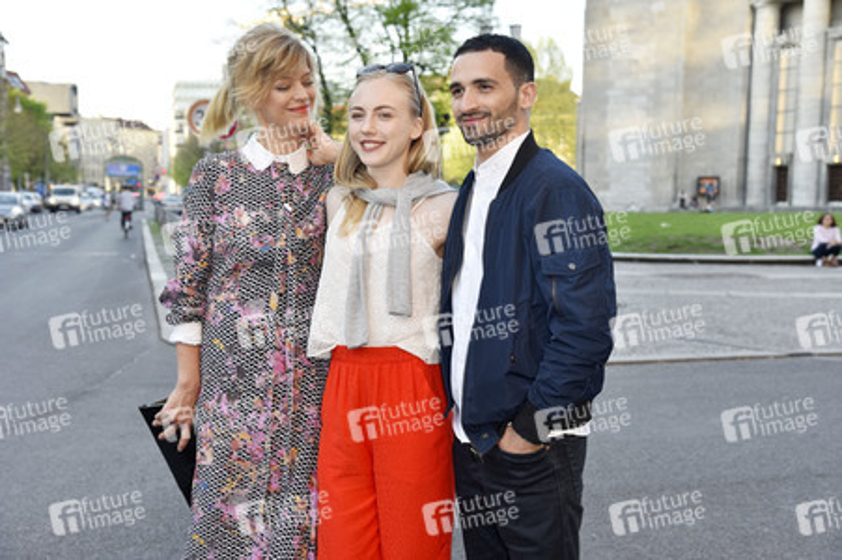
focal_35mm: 50
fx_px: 1169
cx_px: 421
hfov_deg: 39.6
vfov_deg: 27.0
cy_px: 280
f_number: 5
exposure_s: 1/125
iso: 200
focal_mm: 50
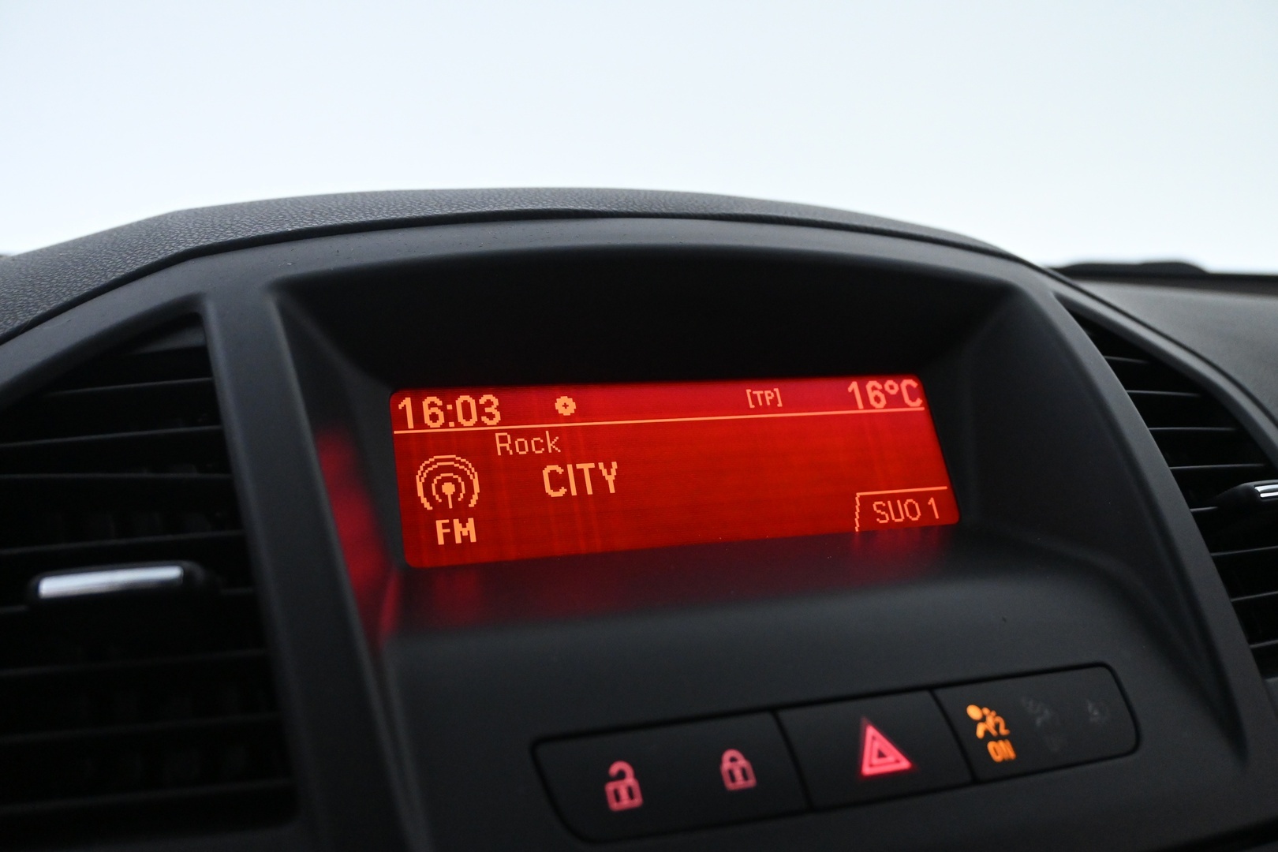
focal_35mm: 32
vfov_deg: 41.7
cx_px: 639
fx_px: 1118
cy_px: 426
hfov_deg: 59.5
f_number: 4
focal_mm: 21
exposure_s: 1/60
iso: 3200
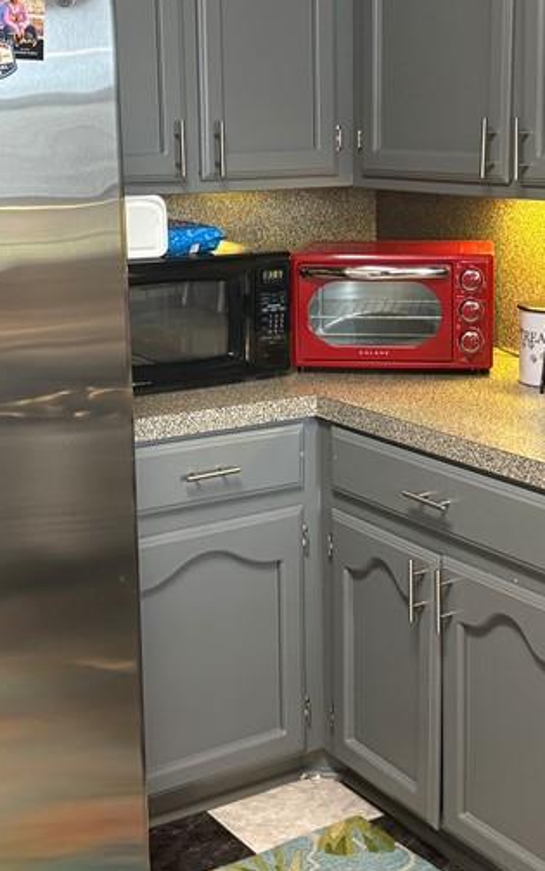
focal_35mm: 56
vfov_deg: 36.1
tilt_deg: -9.5
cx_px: 298
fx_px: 1331
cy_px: 325
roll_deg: +1.3
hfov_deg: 23.1
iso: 200
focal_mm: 5.96
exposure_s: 1/60
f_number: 1.6
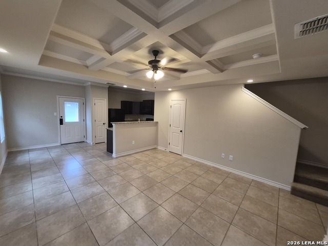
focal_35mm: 13
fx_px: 123
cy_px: 123
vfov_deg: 89.9
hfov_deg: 106.2
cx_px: 164
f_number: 2.2
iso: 200
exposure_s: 1/60
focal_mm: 1.74
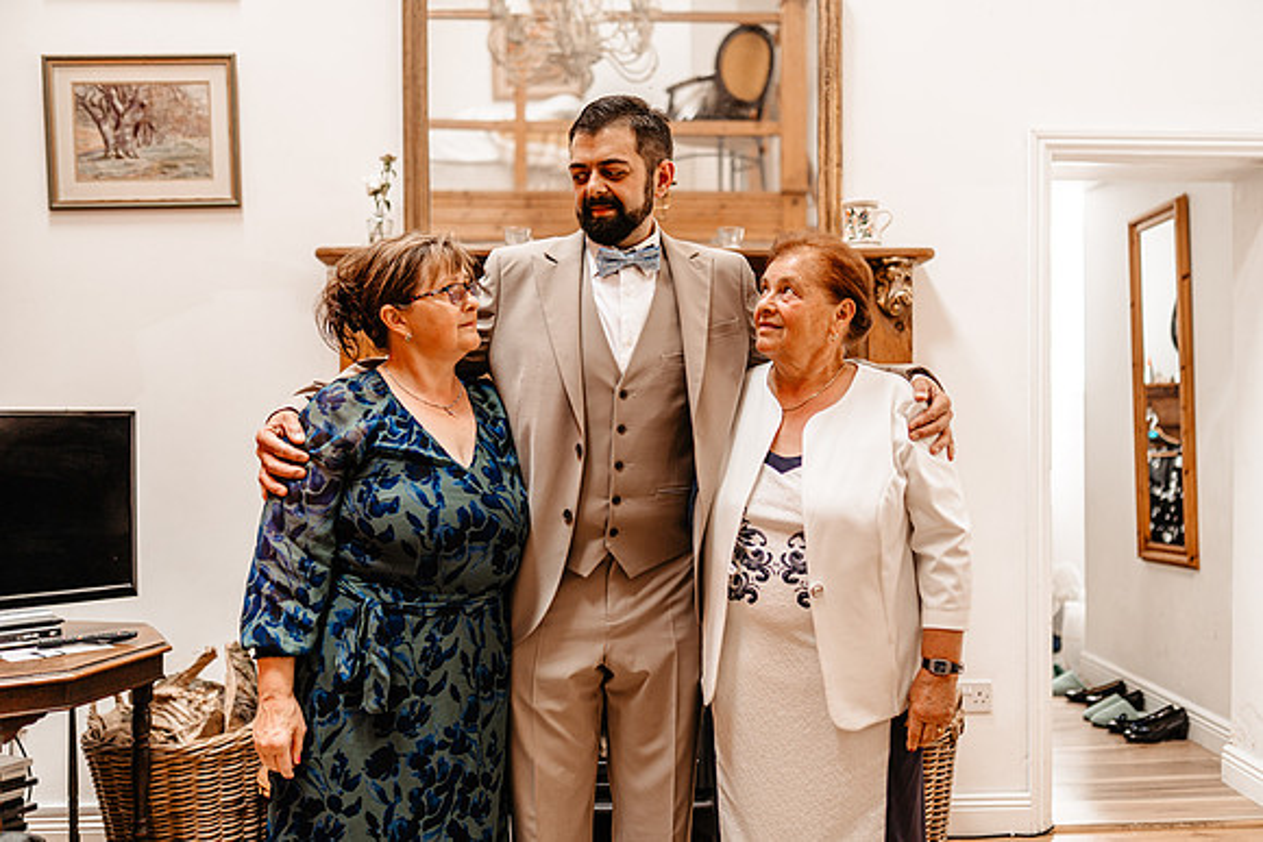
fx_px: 1250
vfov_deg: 37.3
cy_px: 421
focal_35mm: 36
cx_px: 638
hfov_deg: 53.6
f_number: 1.4
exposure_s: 1/200
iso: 320
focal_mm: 35
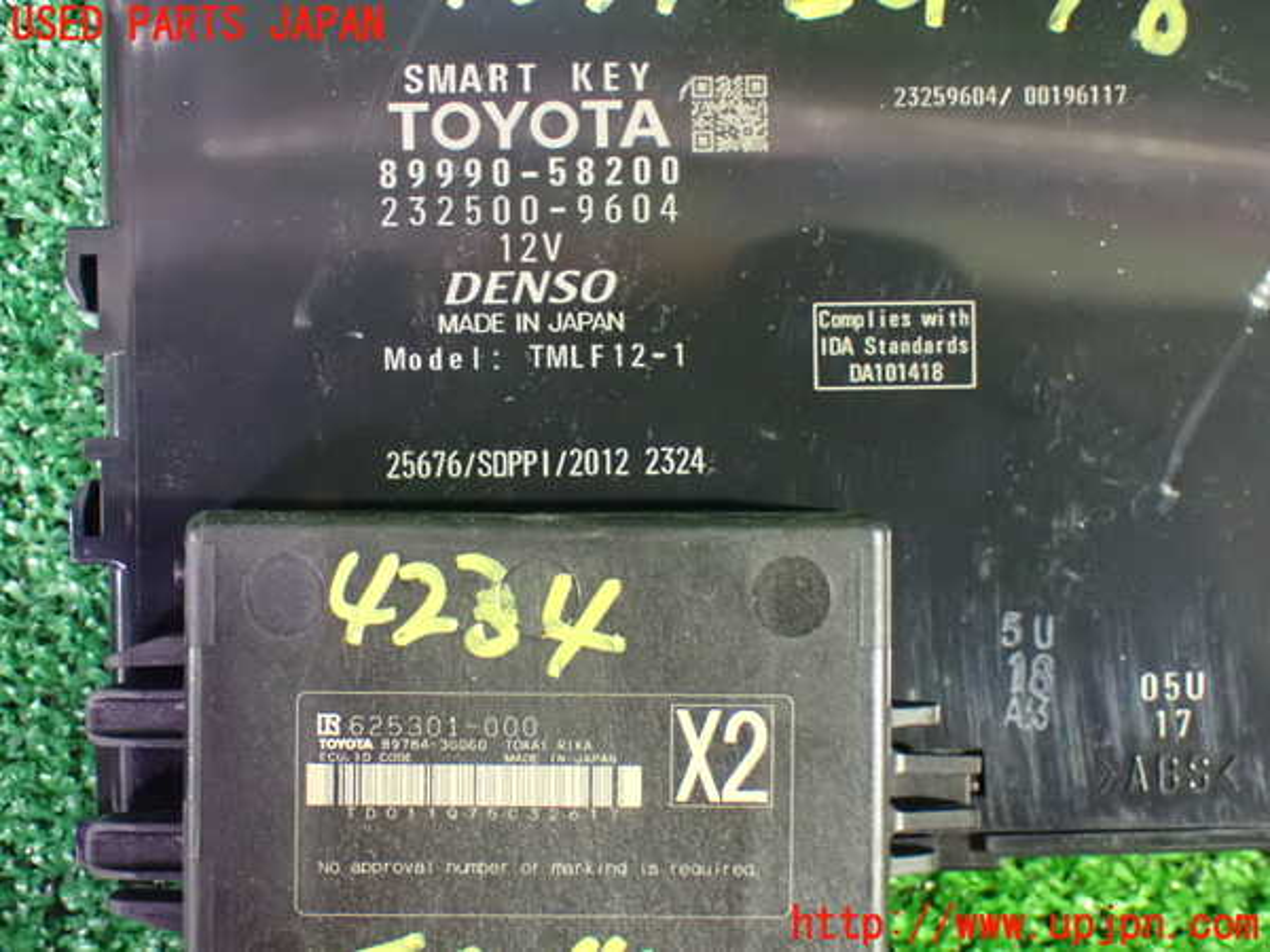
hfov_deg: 35.5
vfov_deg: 27.0
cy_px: 476
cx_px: 635
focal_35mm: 54
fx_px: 1981
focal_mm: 9.65
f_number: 3.3
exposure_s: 1/13
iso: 1600
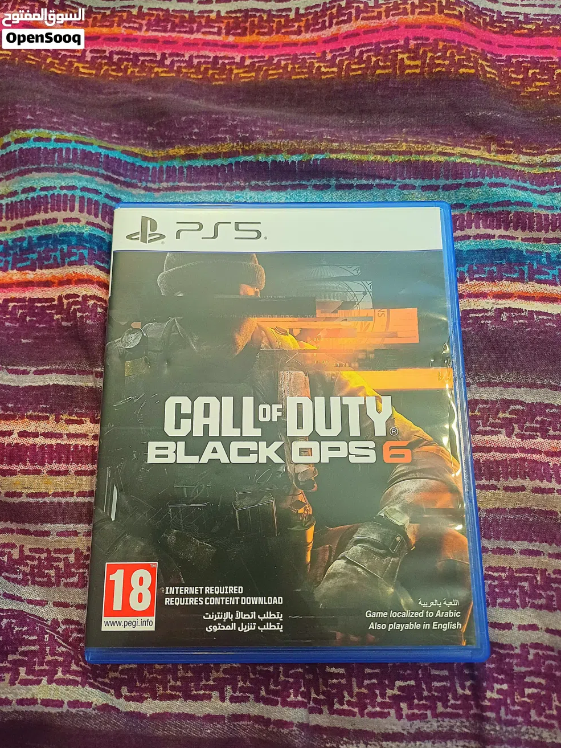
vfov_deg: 67.3
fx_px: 562
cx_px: 280
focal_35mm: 26
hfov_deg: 53.1
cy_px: 383
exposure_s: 1/24
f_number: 1.8
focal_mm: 4.65
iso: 400
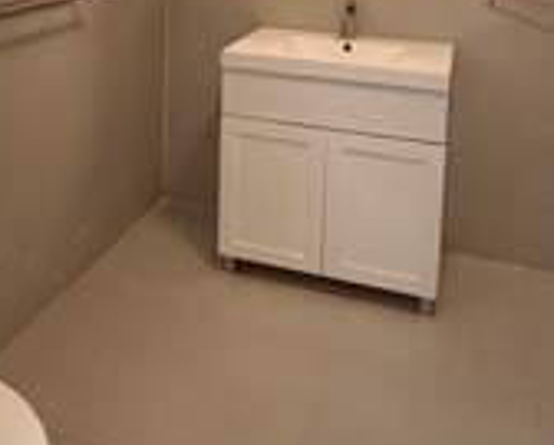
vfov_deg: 33.8
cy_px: -33
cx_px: 277
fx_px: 641
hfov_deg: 46.8
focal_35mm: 39
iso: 320
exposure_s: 1/60
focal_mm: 2.22
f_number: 2.2
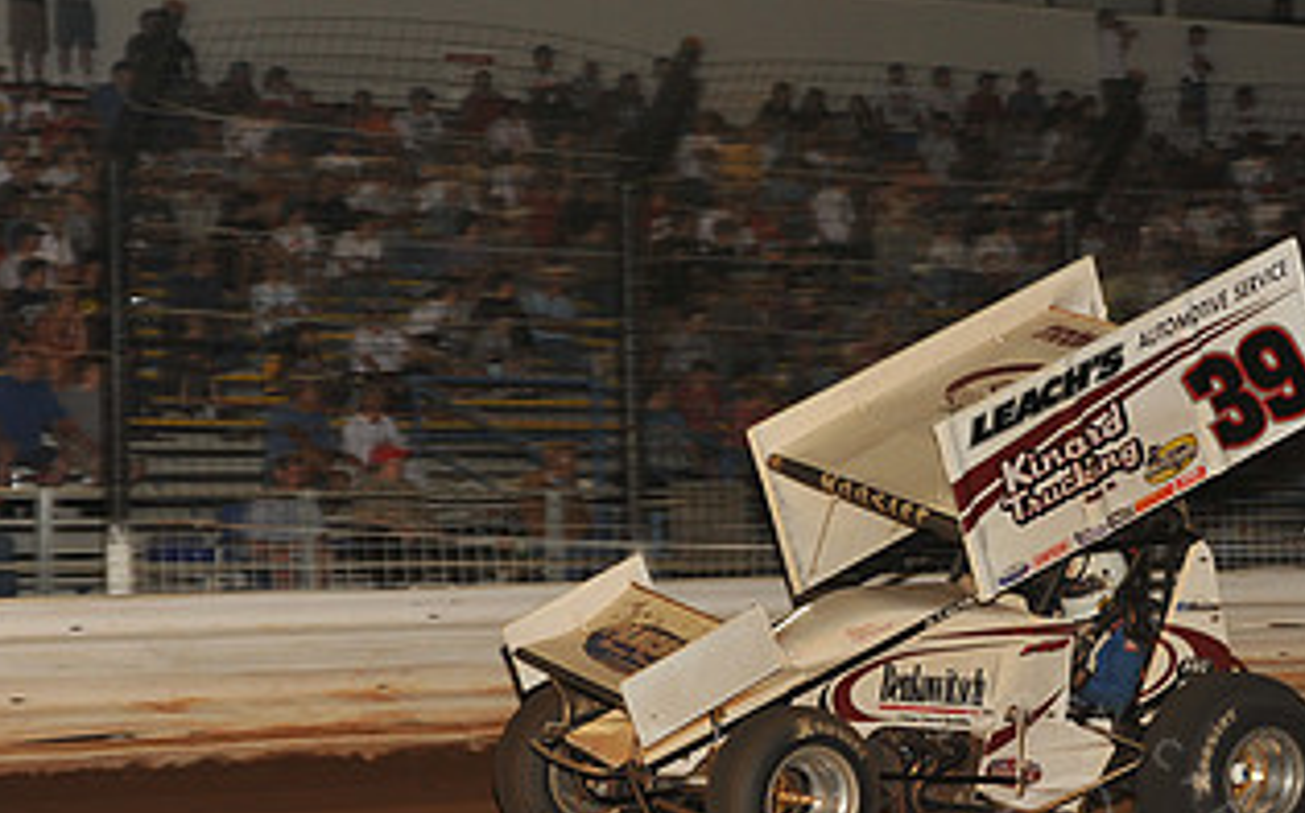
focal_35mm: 131
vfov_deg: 10.0
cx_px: 1024
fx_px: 4656
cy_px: 561
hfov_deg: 15.9
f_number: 7.1
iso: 800
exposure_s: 1/320
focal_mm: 70
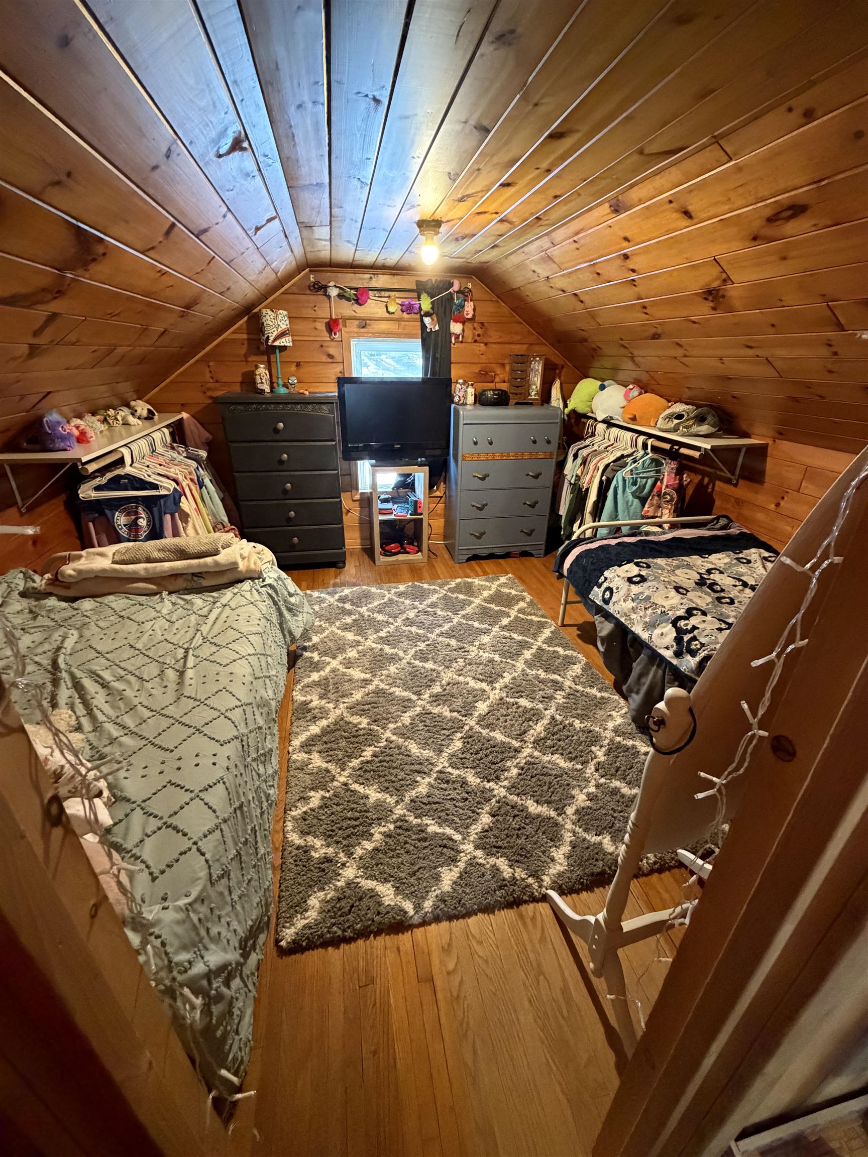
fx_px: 468
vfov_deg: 102.1
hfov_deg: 85.7
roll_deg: -0.4
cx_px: 434
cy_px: 578
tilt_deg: -25.4
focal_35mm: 14
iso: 1000
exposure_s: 1/60
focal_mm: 2.22
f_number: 2.2
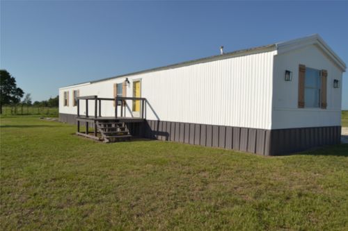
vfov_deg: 47.9
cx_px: 174
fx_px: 261
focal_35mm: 27
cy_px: 116
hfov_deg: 67.4
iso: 100
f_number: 11
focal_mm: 18
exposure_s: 1/200
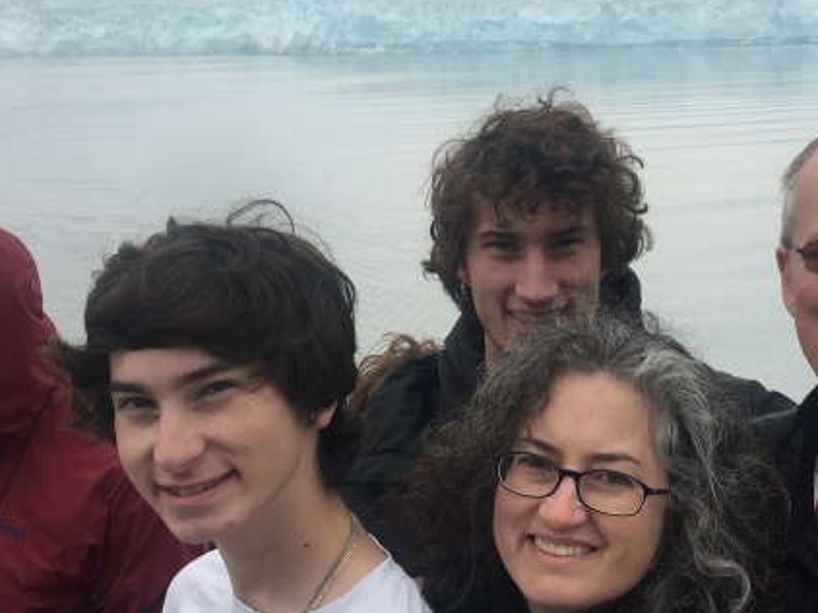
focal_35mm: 55
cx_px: 570
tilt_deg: -6.8
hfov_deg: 34.5
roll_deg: +1.2
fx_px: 1299
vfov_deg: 26.4
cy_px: 198
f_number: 2.2
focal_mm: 4.15
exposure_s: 1/403
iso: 25
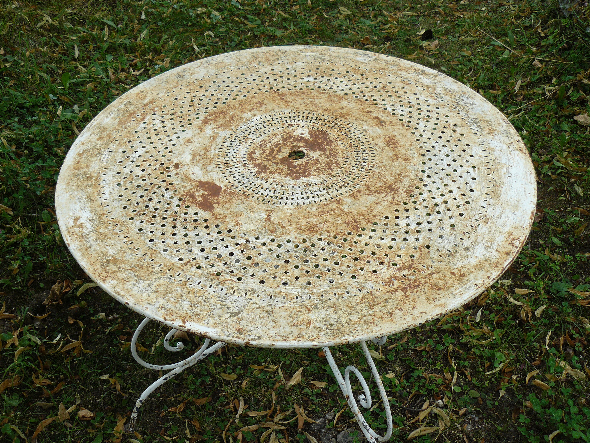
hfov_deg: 51.4
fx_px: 614
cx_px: 295
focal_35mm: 36
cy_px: 222
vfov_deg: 39.7
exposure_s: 1/160
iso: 100
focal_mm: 6
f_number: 4
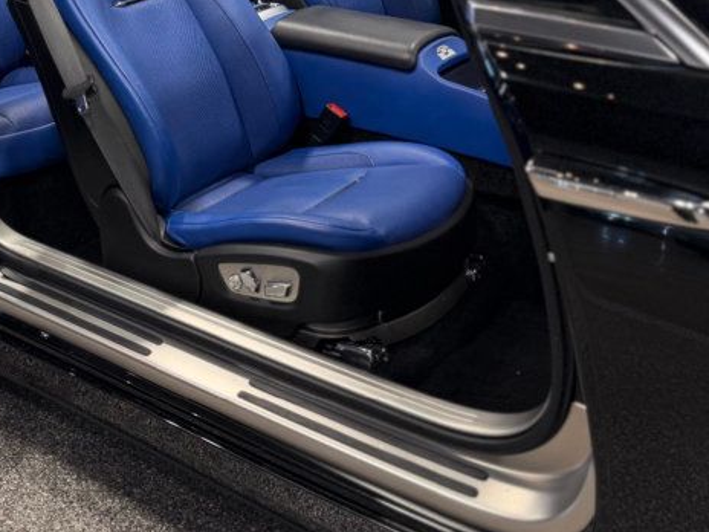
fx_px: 1086
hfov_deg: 34.5
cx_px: 98
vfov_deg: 27.2
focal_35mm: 53
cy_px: 144
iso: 64
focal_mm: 6.76
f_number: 1.78
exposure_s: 1/254
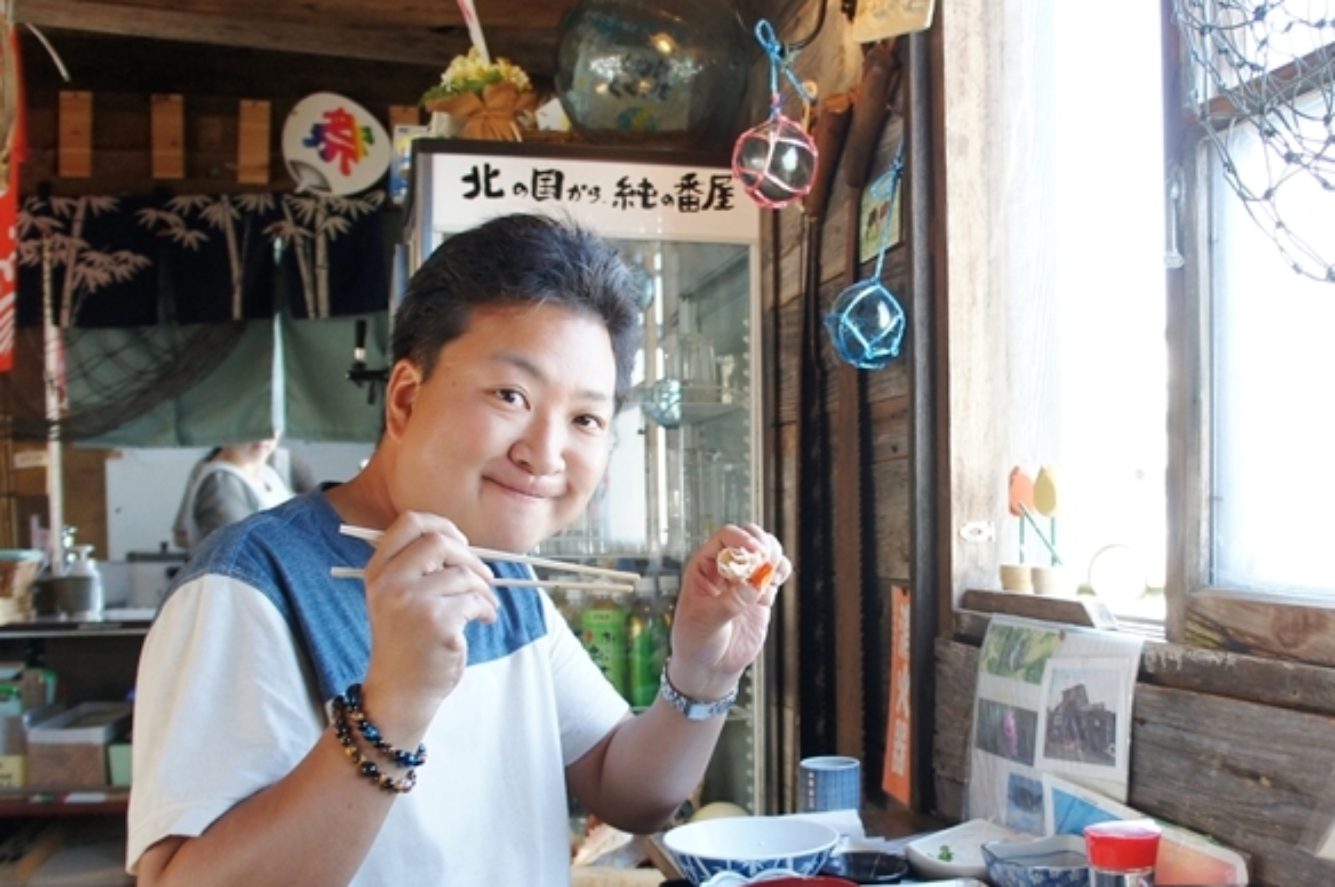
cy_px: 569
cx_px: 786
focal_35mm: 37
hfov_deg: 51.7
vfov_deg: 35.6
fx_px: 1371
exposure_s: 1/160
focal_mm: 18
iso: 1000
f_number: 4
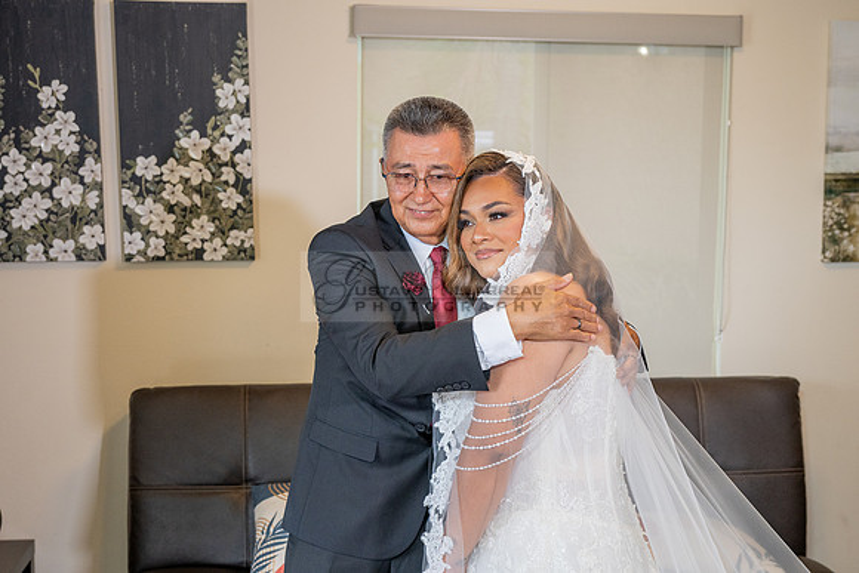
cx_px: 455
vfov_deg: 27.1
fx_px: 1188
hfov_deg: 39.7
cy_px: 303
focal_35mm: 50
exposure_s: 1/200
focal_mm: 47
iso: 1250
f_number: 4
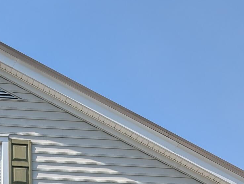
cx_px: -21
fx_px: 685
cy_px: 322
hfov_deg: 19.4
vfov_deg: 13.8
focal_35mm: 97
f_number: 1.68
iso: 22
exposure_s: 1/1323
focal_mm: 6.9
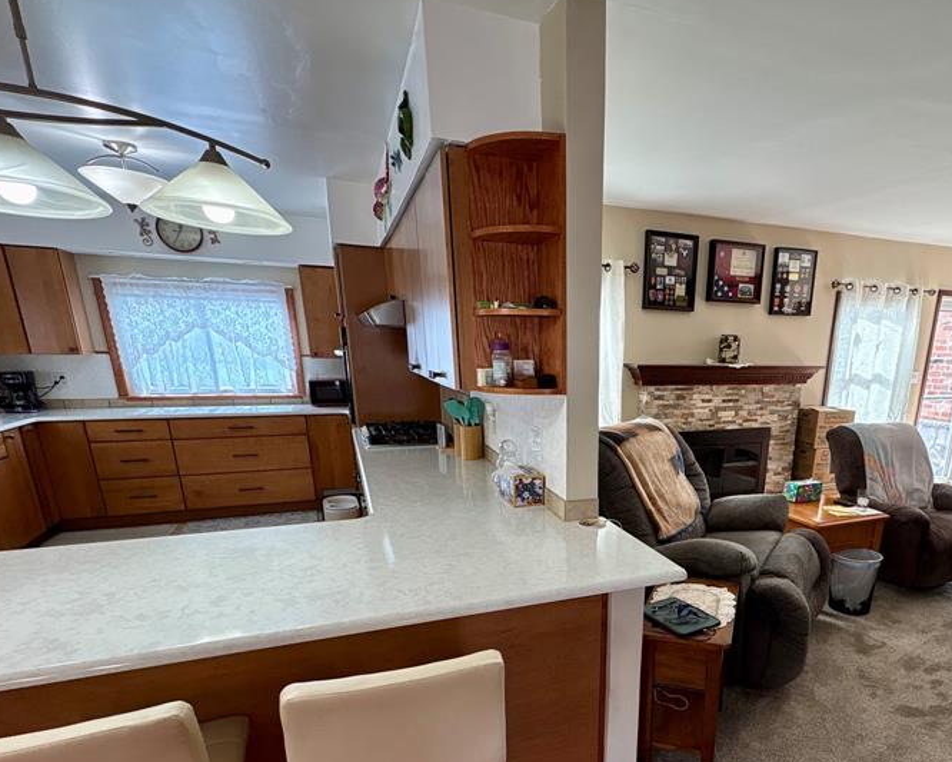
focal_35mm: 21
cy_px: 529
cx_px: 600
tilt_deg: -16.9
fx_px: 592
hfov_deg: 76.1
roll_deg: -0.6
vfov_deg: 63.3
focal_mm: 2.22
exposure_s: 1/108
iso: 125
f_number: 2.2
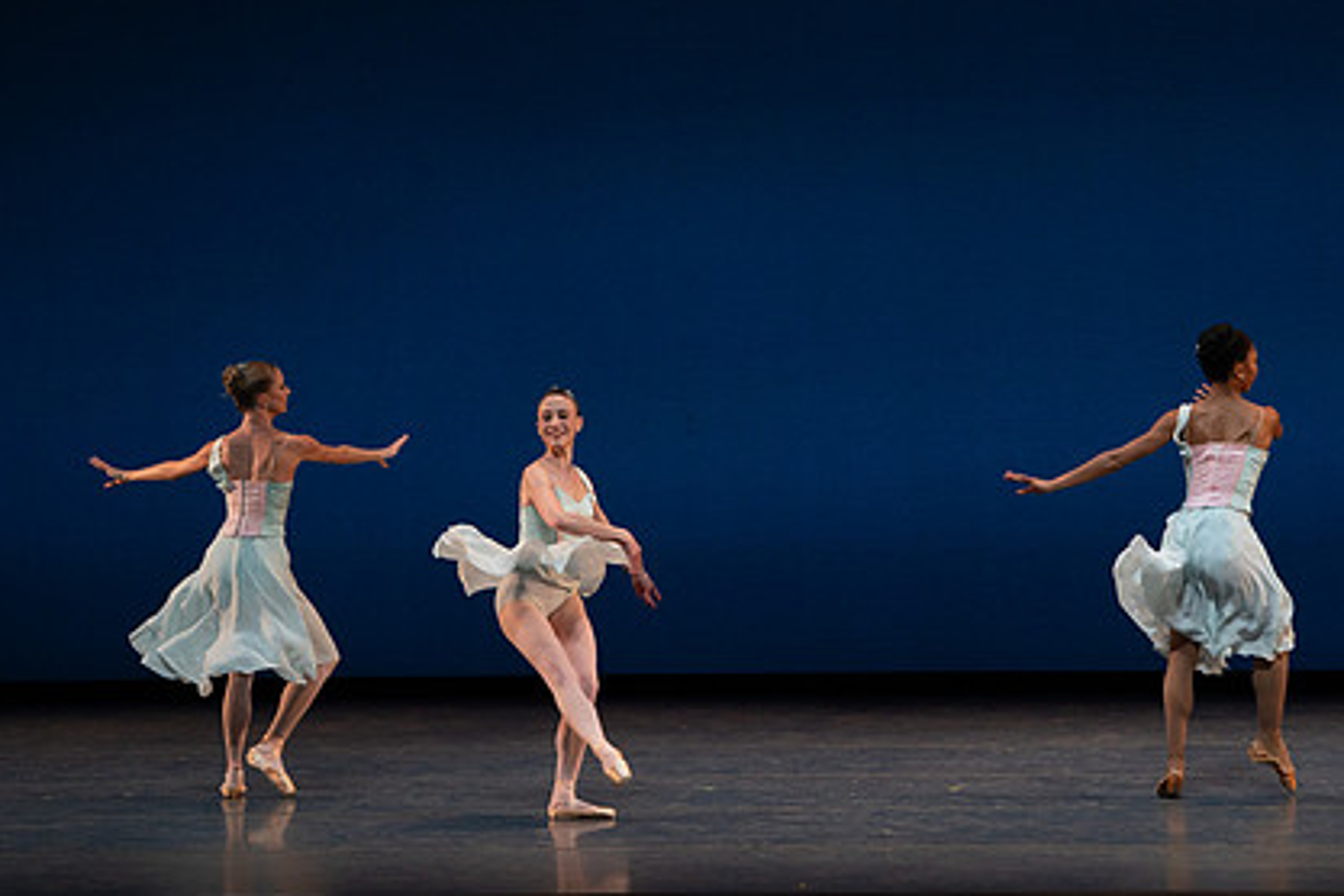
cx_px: 822
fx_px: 6906
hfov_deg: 11.1
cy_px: 321
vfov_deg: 7.4
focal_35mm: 185
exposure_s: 1/500
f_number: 8
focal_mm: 133
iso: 3200
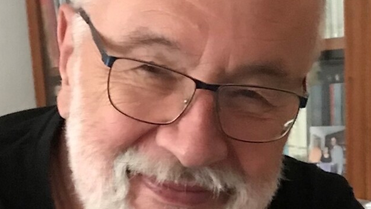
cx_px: 185
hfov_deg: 62.6
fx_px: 305
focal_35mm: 31
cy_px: 121
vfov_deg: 37.7
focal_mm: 3.99
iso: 80
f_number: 1.8
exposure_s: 1/5
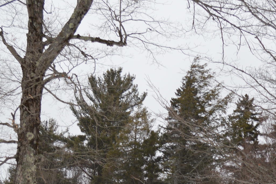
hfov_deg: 21.1
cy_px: 217
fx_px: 735
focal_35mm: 96
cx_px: 201
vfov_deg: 13.8
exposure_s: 1/200
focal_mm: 22
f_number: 4.5
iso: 100
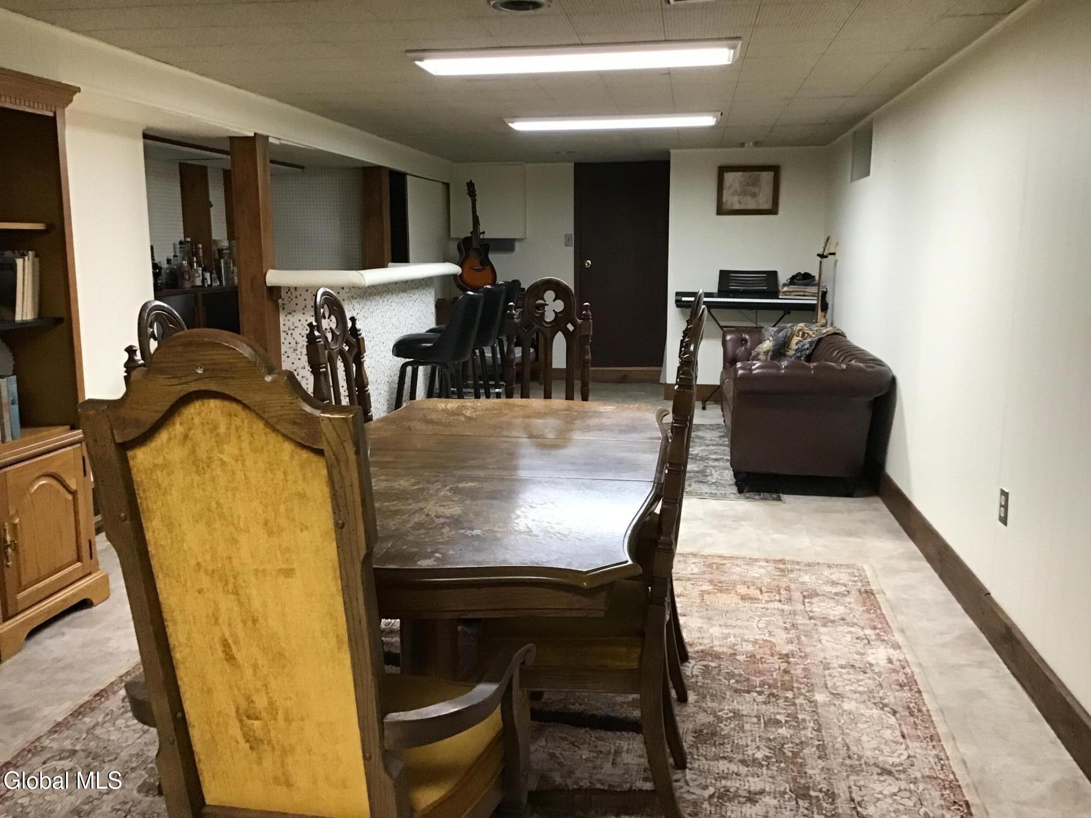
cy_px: 409
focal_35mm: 31
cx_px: 546
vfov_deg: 45.4
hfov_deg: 58.4
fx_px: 977
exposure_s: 1/30
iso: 125
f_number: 2.4
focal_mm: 3.3
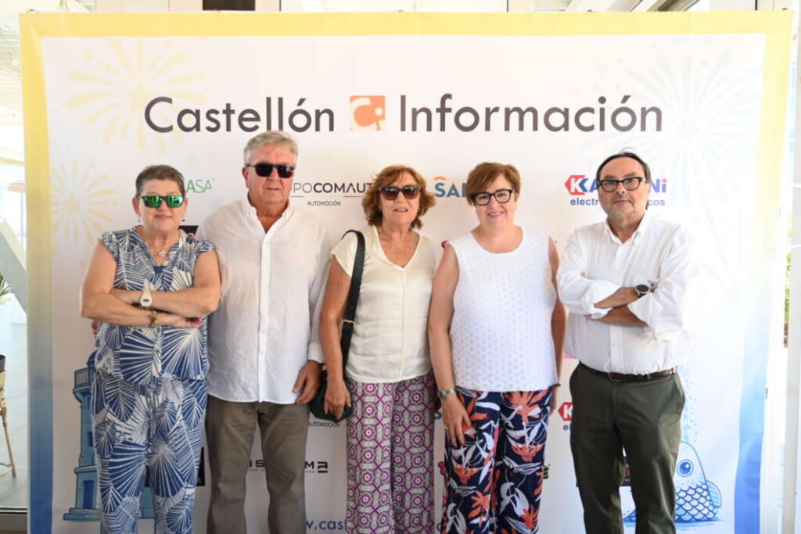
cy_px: 267
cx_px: 400
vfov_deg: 40.5
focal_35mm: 32
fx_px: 723
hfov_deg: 58.0
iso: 400
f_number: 5
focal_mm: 32.5
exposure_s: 1/100
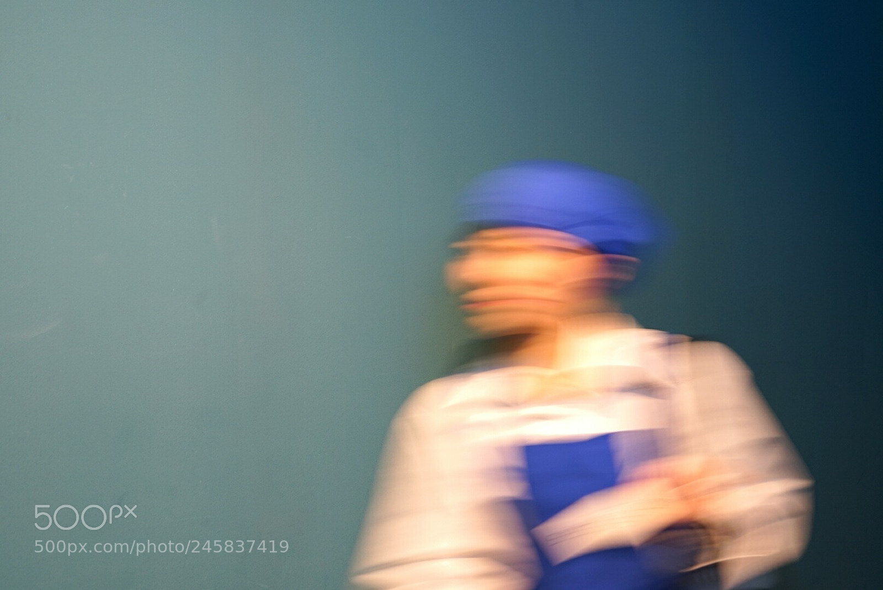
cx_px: 442
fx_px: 1227
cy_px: 295
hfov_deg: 39.6
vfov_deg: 27.0
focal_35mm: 50
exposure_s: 1/8
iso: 320
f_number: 7.1
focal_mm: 50
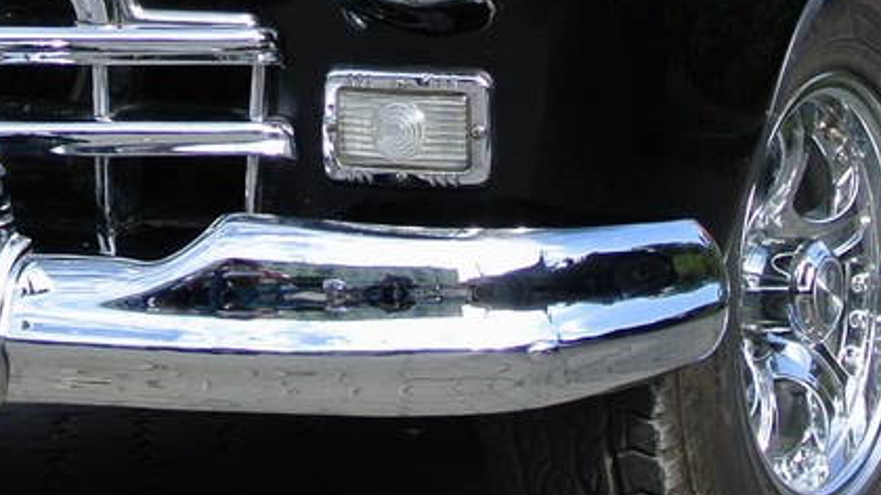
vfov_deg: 7.6
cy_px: -240
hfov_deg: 13.6
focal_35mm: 157
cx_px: 208
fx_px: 3667
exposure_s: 1/400
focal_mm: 15.7
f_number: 4.2
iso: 100
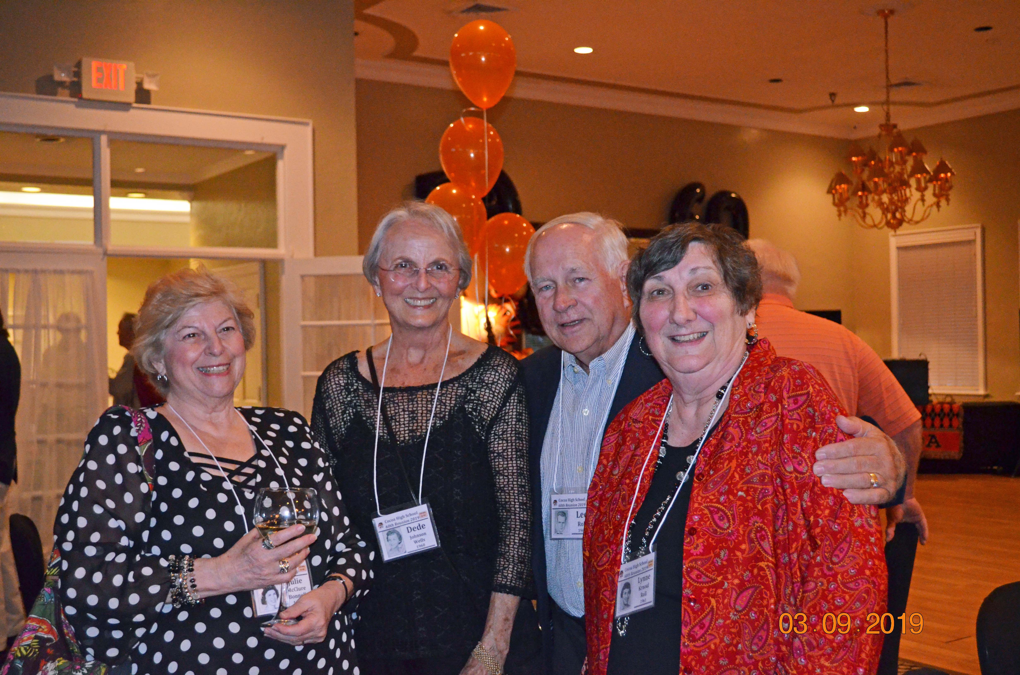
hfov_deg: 46.5
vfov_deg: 31.8
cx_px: 510
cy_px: 338
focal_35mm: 42
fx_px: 1188
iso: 3200
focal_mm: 28
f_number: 4.5
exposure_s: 1/60
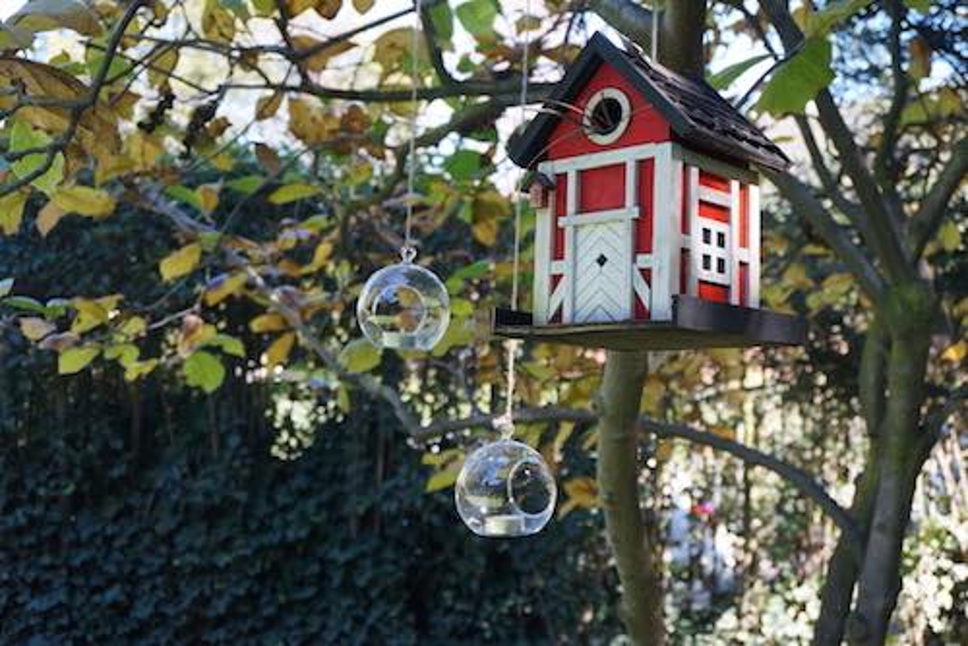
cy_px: 323
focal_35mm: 46
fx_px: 1251
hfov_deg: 42.3
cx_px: 484
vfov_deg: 29.0
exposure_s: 1/60
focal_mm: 31
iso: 160
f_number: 5
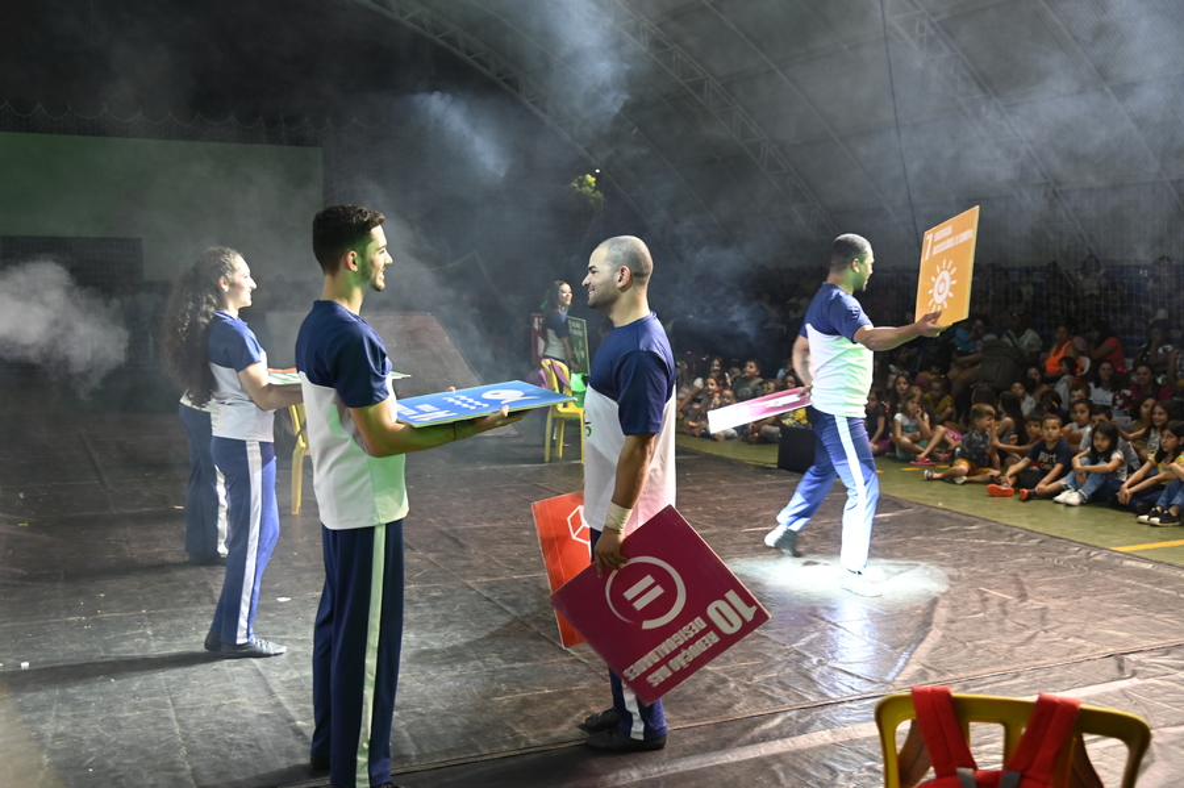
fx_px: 1249
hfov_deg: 50.7
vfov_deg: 35.0
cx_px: 592
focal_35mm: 38
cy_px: 394
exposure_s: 1/80
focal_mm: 38
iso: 1000
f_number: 4
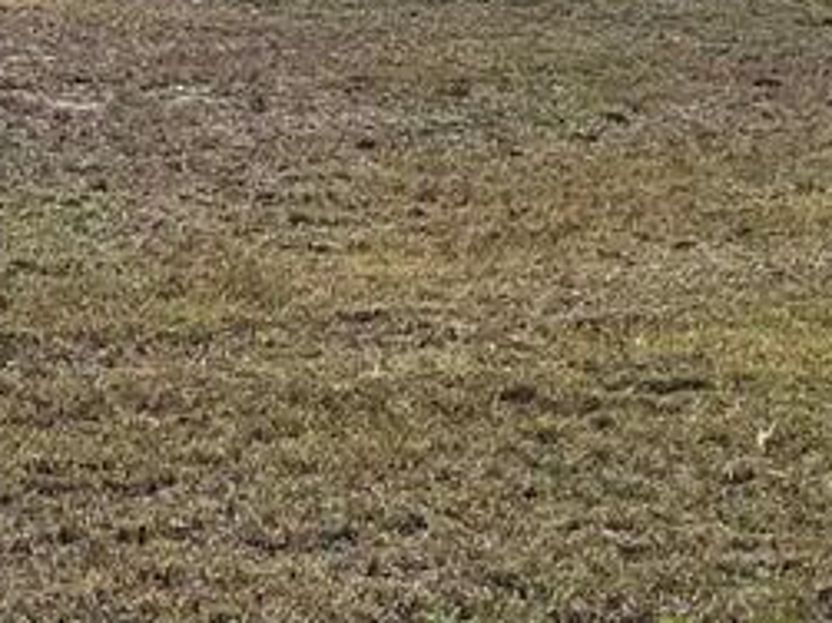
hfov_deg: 13.5
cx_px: -492
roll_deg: -0.6
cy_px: -524
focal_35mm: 136
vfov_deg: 10.2
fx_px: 3267
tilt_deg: +3.6
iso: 40
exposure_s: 1/13514
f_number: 1.6
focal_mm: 5.1
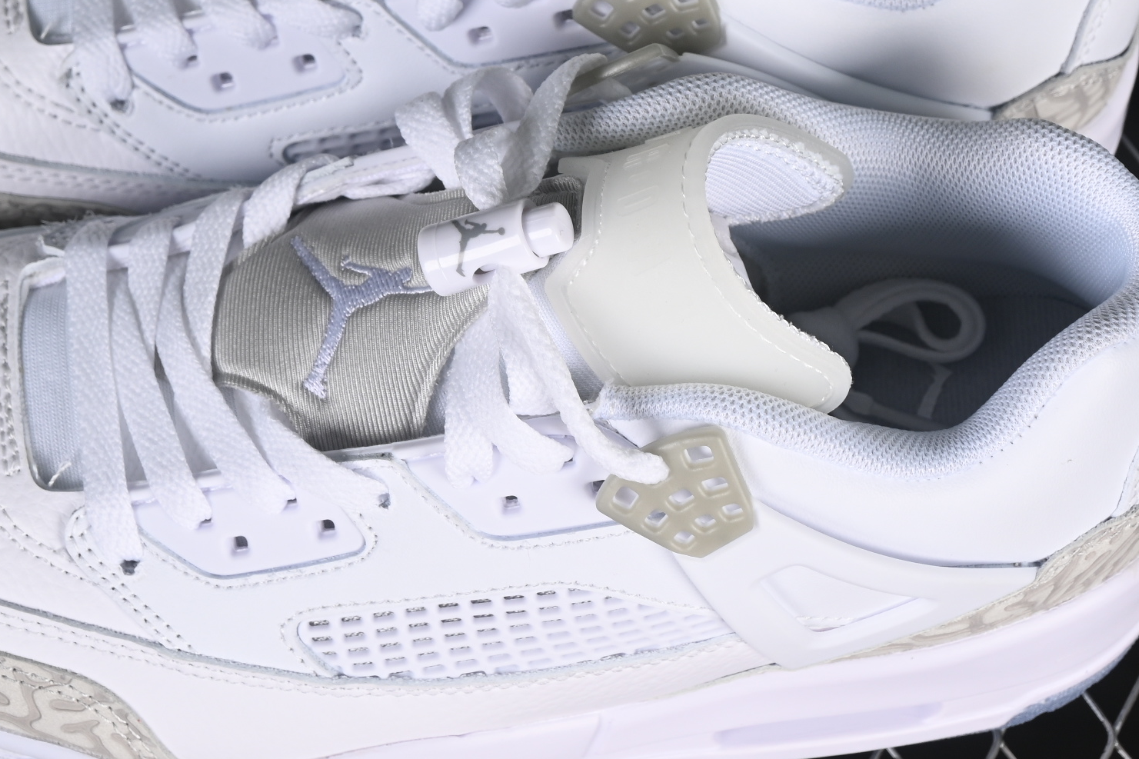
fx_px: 4460
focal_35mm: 141
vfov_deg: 9.7
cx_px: 431
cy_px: 268
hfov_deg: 14.5
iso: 160
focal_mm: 50
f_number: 7.1
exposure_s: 1/100
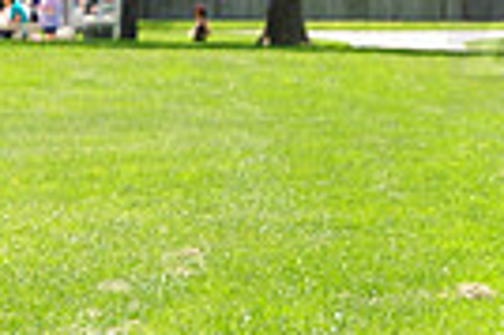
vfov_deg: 3.7
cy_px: 0
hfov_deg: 5.4
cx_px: 1079
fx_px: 5202
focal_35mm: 372
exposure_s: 1/250
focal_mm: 86
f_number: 7.1
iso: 200
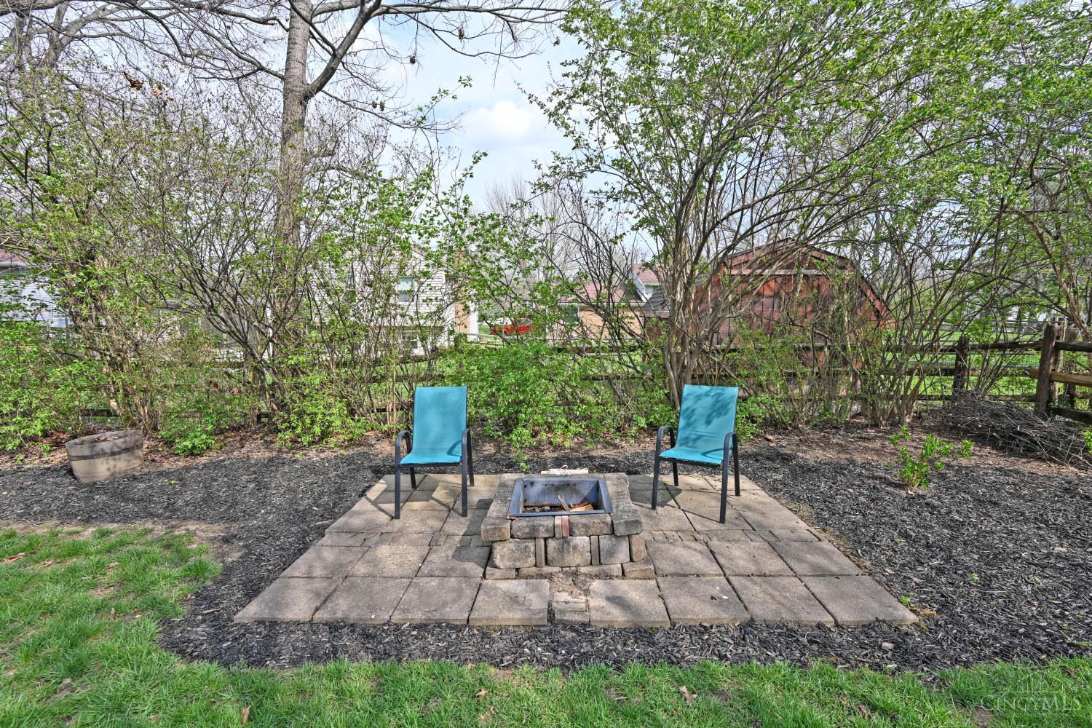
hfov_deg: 96.7
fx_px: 485
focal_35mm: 16
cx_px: 546
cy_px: 364
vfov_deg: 73.7
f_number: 6.3
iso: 72
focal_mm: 16
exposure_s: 1/200
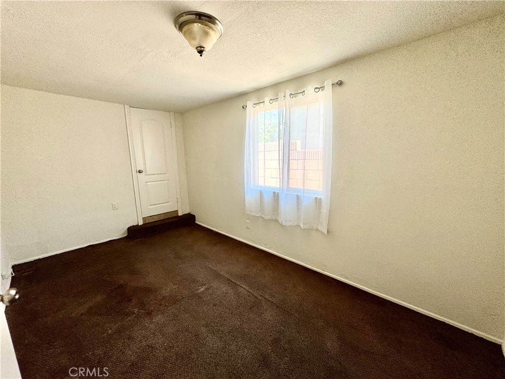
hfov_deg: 102.1
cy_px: 190
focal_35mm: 14
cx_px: 252
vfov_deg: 85.7
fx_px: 204
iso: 125
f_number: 2.2
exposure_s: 1/120
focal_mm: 2.22
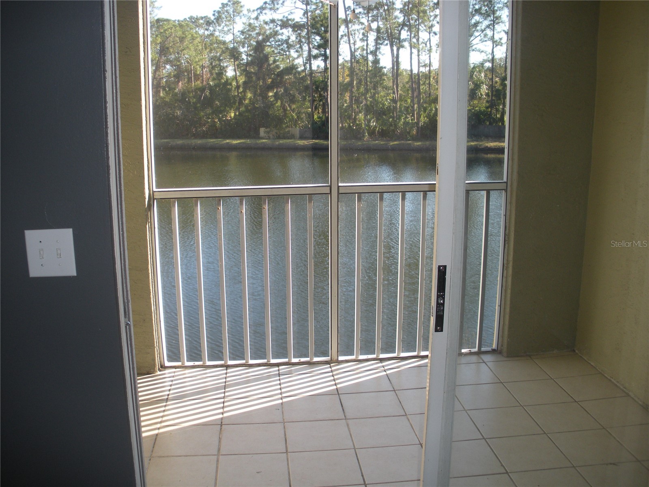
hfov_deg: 51.4
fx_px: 675
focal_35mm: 36
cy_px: 244
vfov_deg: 39.7
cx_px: 324
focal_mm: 6.3
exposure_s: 1/135
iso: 88
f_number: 3.5
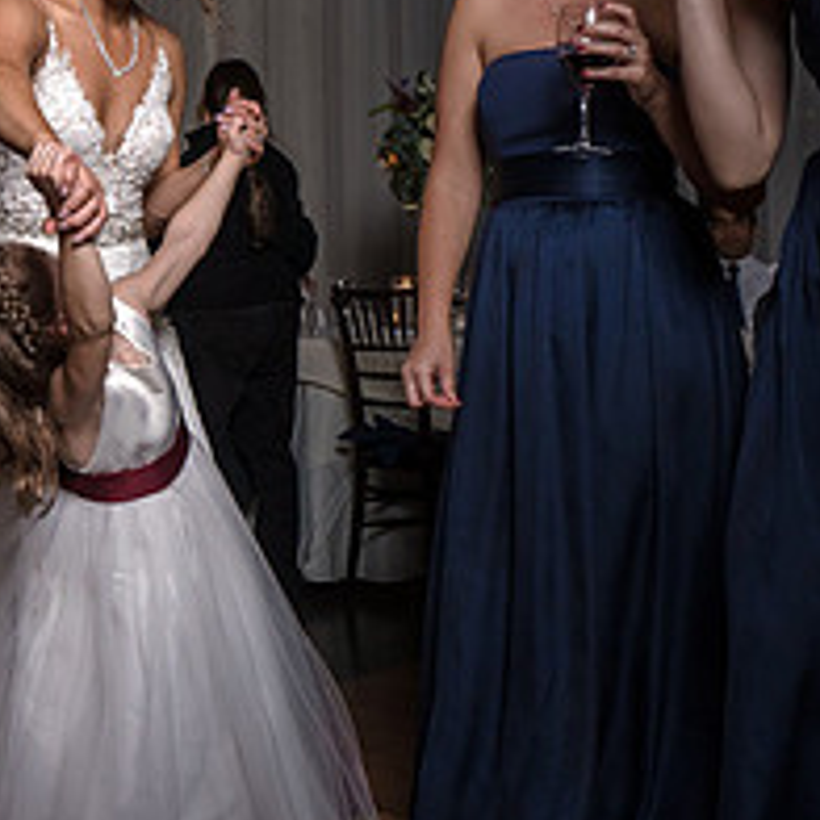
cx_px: 42
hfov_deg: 26.2
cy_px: 274
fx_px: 1688
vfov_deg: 27.1
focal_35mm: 63
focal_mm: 25
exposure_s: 1/200
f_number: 5.6
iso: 2000
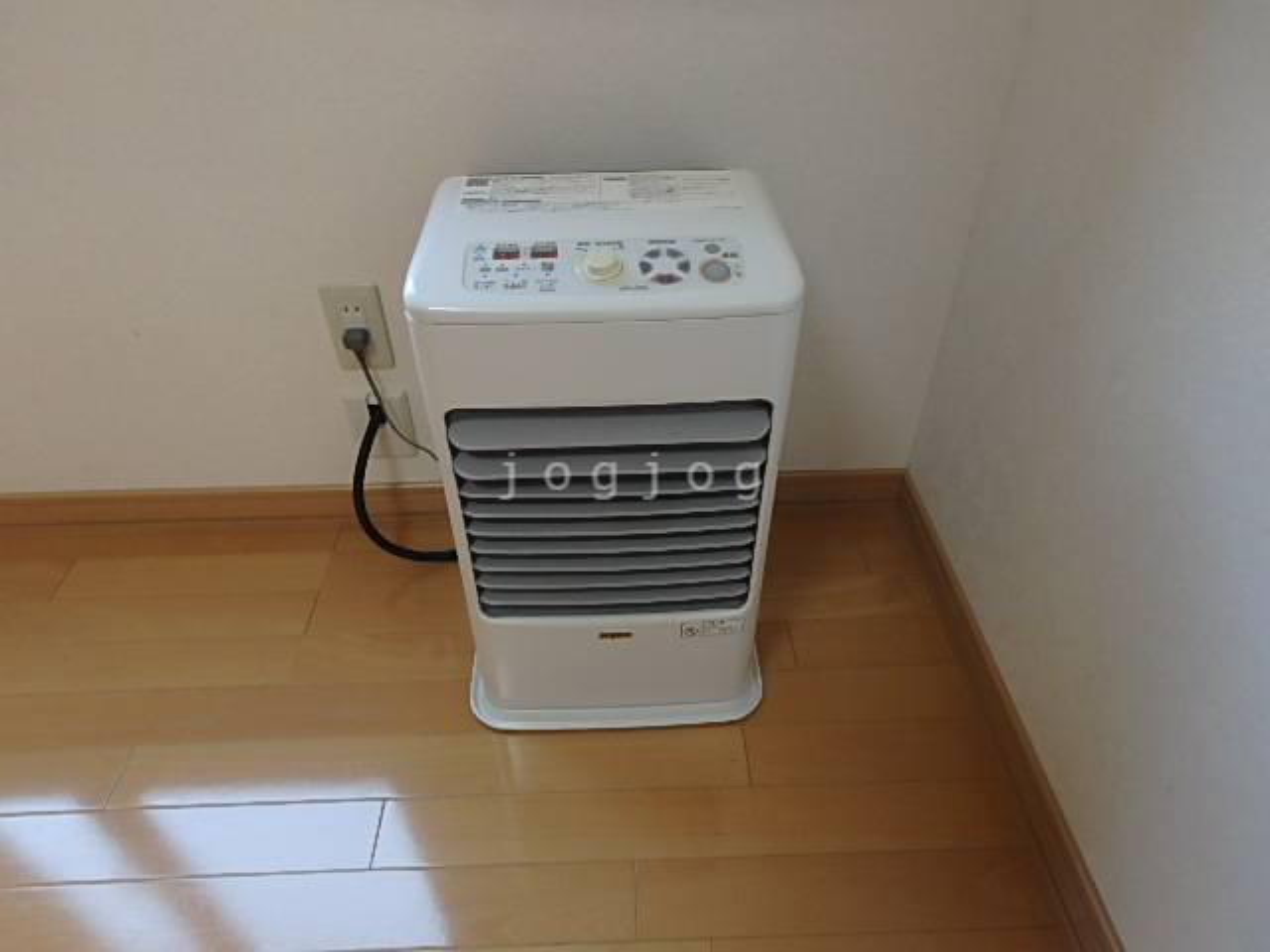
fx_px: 770
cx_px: 635
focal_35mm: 21
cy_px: 476
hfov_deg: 79.0
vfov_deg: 63.4
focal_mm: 3.7
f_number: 3.5
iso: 200
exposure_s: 1/40
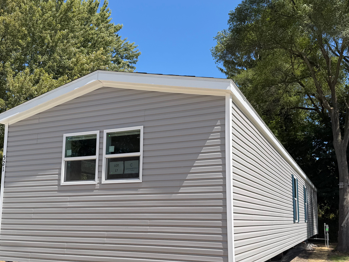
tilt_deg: +7.5
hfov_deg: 54.0
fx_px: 343
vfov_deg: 41.4
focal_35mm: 34
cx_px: 176
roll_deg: +0.8
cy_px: 166
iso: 80
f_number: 1.78
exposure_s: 1/3953
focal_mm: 6.76
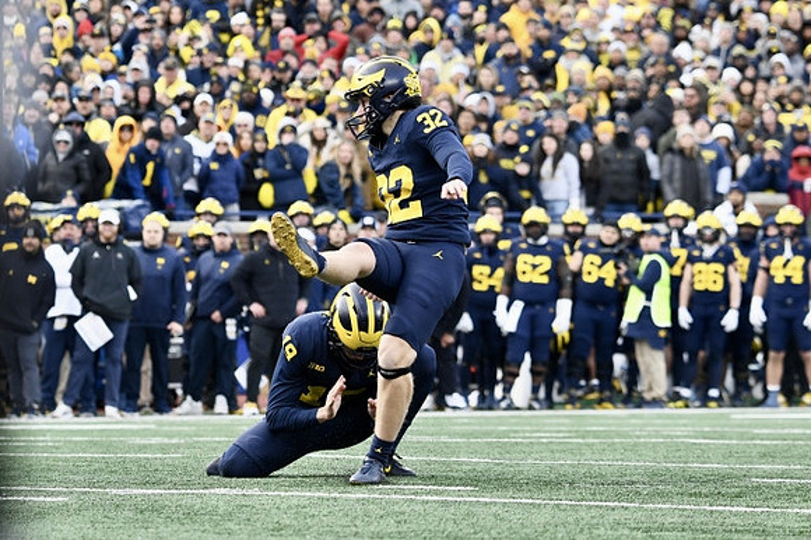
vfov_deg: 5.9
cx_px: 406
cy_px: 270
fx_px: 5268
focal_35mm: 234
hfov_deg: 8.8
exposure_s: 1/1000
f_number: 5.3
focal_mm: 195
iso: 2000
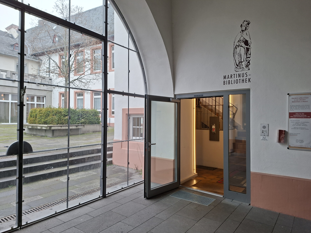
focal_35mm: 23
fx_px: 207
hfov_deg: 73.9
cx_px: 156
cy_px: 116
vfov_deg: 58.9
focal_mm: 5.54
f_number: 1.8
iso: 50
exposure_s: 1/182
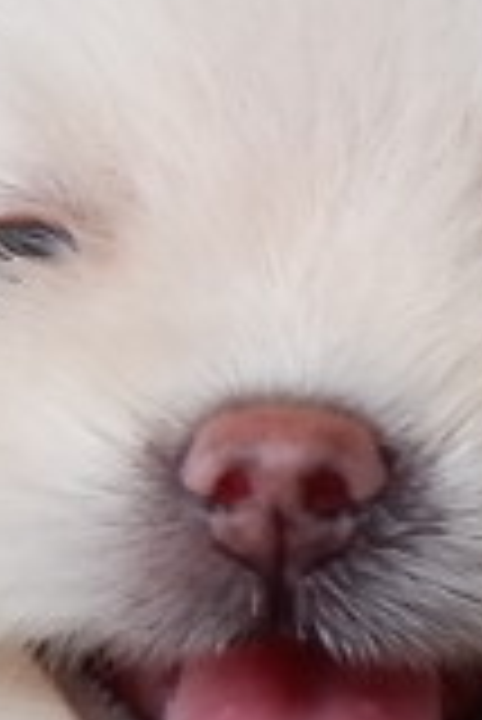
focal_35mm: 832
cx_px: 658
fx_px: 16672
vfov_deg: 2.5
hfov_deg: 1.7
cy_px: 864
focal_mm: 50
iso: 400
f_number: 5.6
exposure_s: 1/170
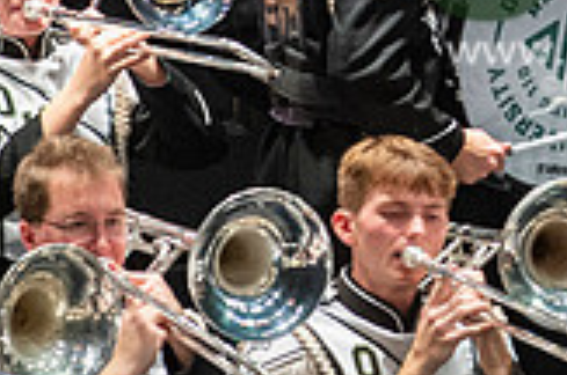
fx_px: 16788
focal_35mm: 1068
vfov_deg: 1.3
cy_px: -73
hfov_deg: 1.9
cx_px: 685
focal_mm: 300
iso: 5000
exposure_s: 1/400
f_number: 5.6
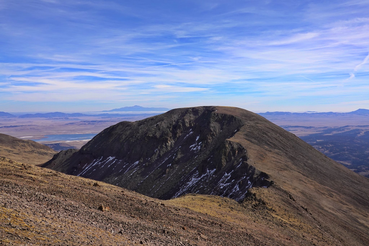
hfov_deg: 47.4
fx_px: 420
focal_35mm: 41
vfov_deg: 32.6
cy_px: 123
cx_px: 184
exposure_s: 1/500
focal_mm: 15.28
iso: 100
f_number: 5.6
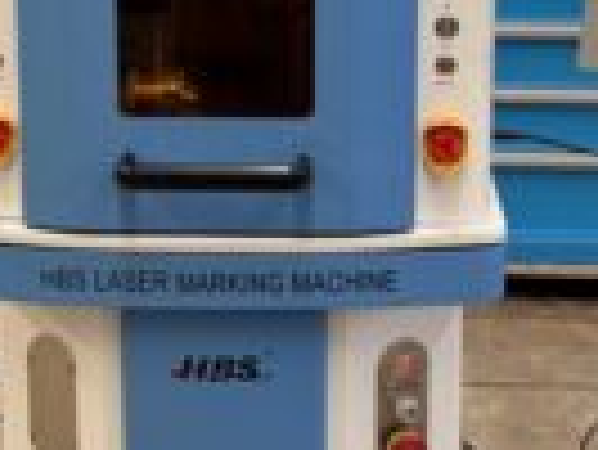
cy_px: 47
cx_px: 288
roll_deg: +0.3
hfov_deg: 21.8
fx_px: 1556
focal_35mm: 90
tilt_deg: -12.0
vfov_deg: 16.2
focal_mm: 6.76
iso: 80
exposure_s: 1/121
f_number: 1.78
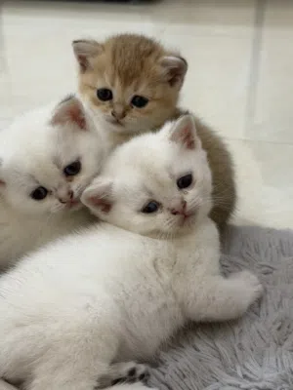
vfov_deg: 39.7
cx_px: 146
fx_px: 542
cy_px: 195
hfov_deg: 30.3
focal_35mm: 48
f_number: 1.78
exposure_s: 1/50
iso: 160
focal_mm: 6.76
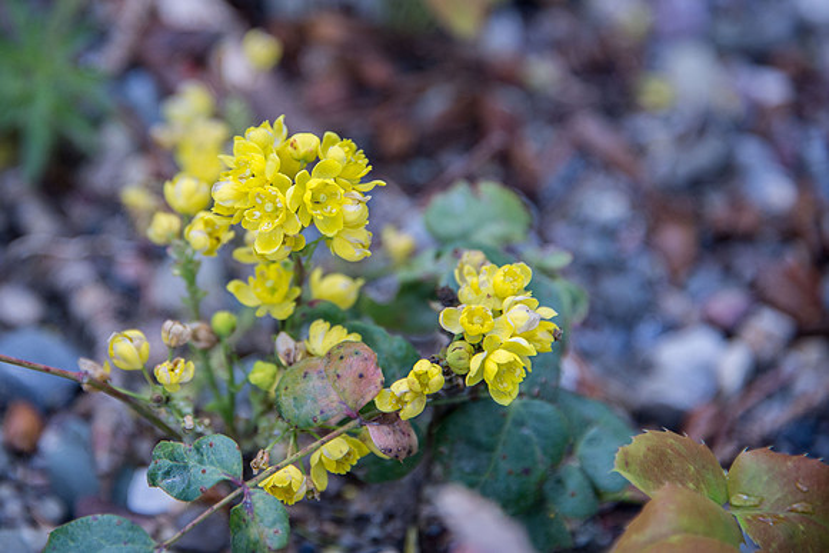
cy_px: 247
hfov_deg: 5.3
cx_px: 291
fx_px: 8967
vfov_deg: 3.5
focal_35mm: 389
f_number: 6.3
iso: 800
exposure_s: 1/250
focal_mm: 300
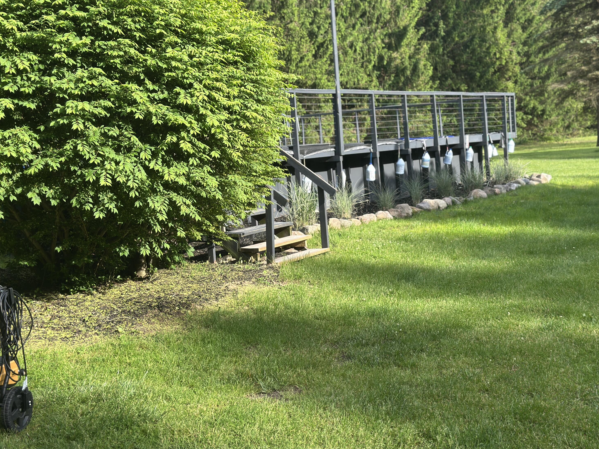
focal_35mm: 49
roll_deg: +4.7
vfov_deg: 29.7
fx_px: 848
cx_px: 297
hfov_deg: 38.9
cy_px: 222
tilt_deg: -4.6
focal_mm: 6.86
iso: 80
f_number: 1.78
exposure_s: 1/1171
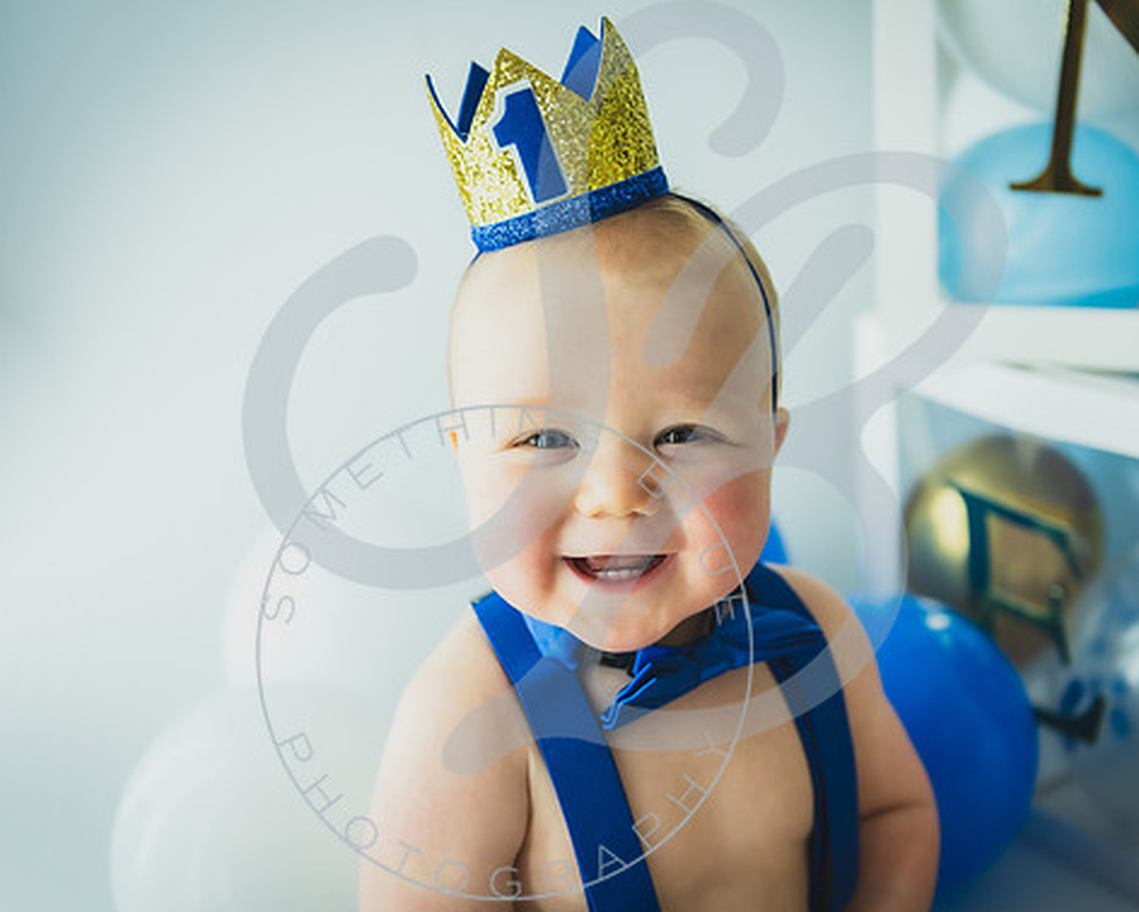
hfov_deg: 38.8
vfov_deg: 31.5
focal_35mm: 48
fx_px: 1619
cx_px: 597
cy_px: 450
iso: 200
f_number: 2.8
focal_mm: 40
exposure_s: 1/125
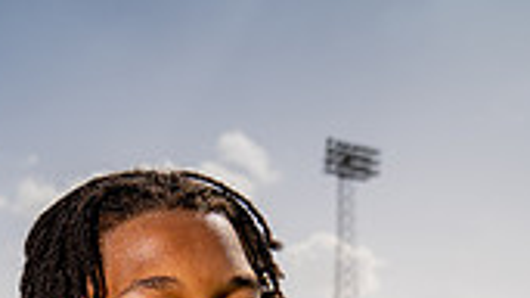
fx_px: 969
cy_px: 695
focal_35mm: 69
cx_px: 146
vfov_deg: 13.4
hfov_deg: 30.2
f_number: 4.5
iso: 100
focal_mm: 25
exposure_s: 1/800
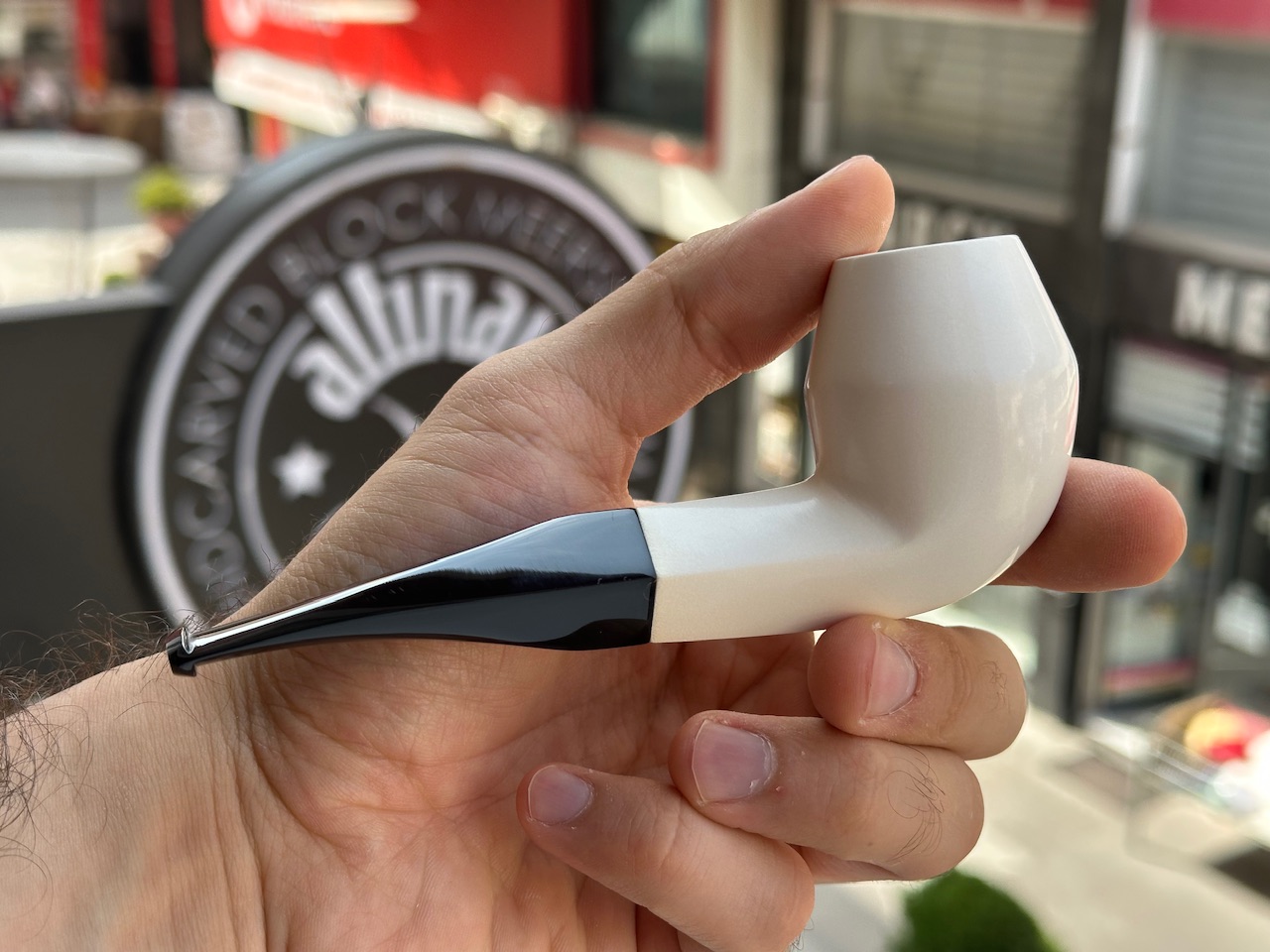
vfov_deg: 30.3
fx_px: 1761
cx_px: 635
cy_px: 476
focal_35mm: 48
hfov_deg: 39.7
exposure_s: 1/694
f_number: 1.78
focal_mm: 6.86
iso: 64
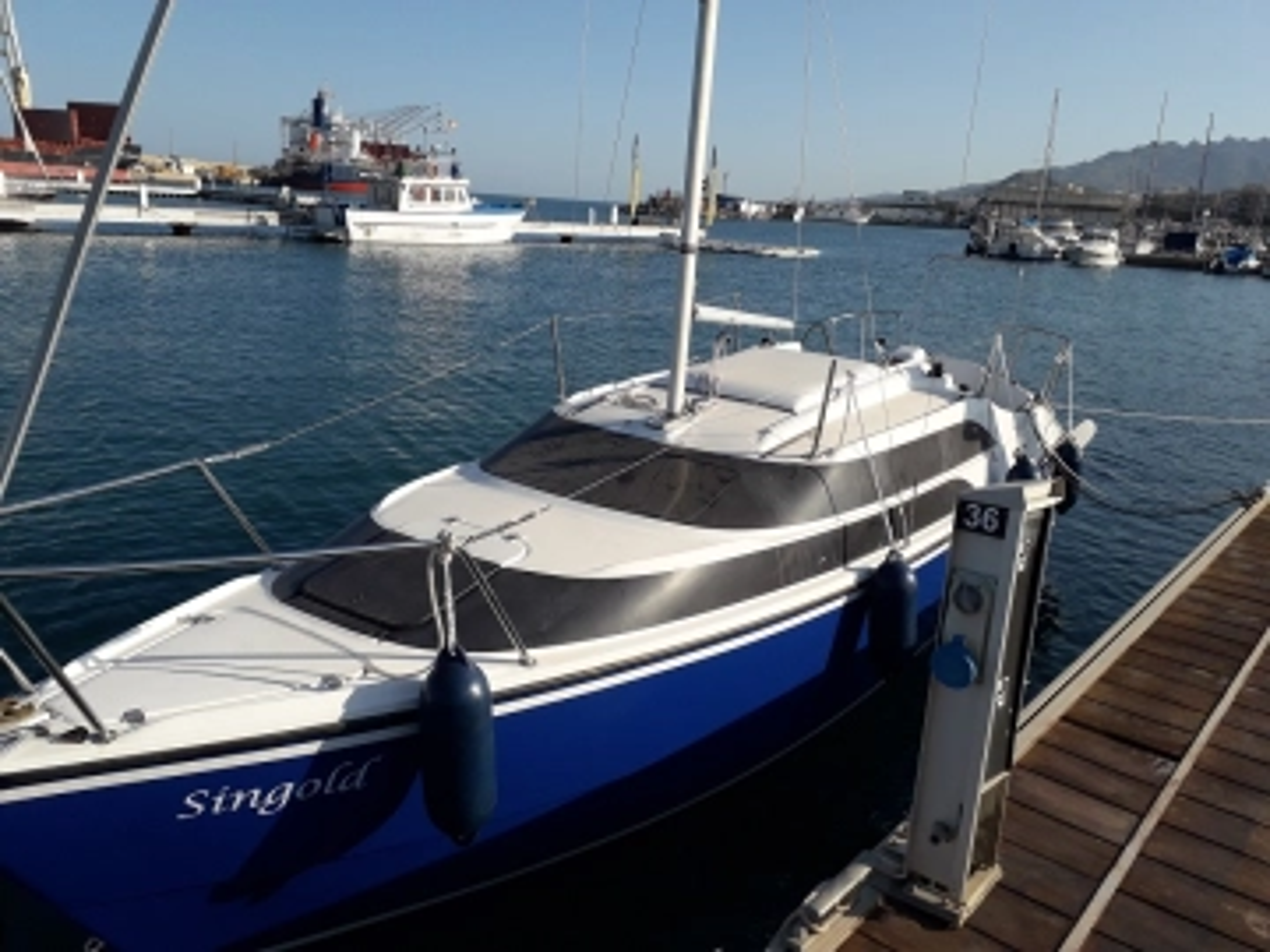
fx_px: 991
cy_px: 476
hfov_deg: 65.3
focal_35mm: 27
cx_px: 635
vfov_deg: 51.4
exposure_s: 1/1880
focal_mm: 3.6
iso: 40
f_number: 1.9
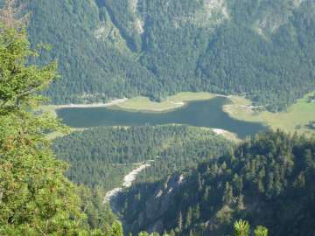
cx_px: 158
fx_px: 591
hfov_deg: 29.8
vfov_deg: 22.6
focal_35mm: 65
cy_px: 118
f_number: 4.4
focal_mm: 11.7
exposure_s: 1/160
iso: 80
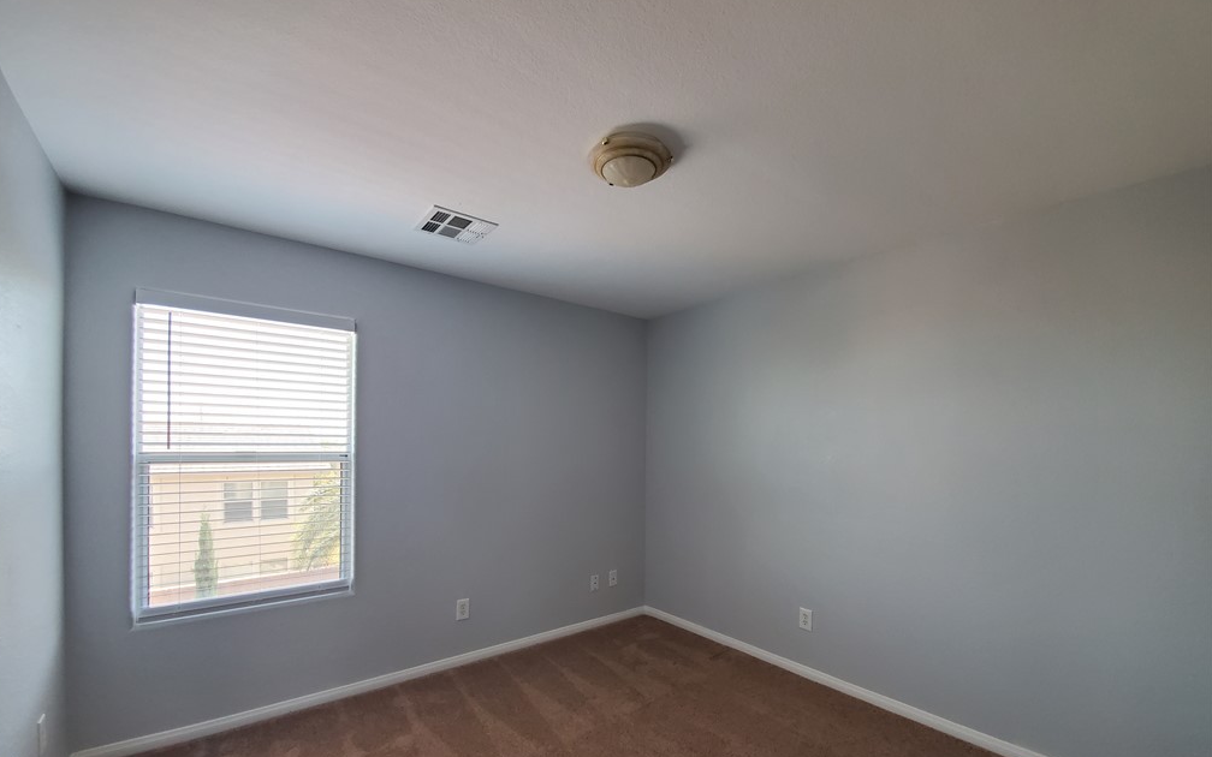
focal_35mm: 14
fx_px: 462
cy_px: 445
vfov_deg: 78.0
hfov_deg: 105.3
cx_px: 598
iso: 250
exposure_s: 1/59
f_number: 2.2
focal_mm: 1.8
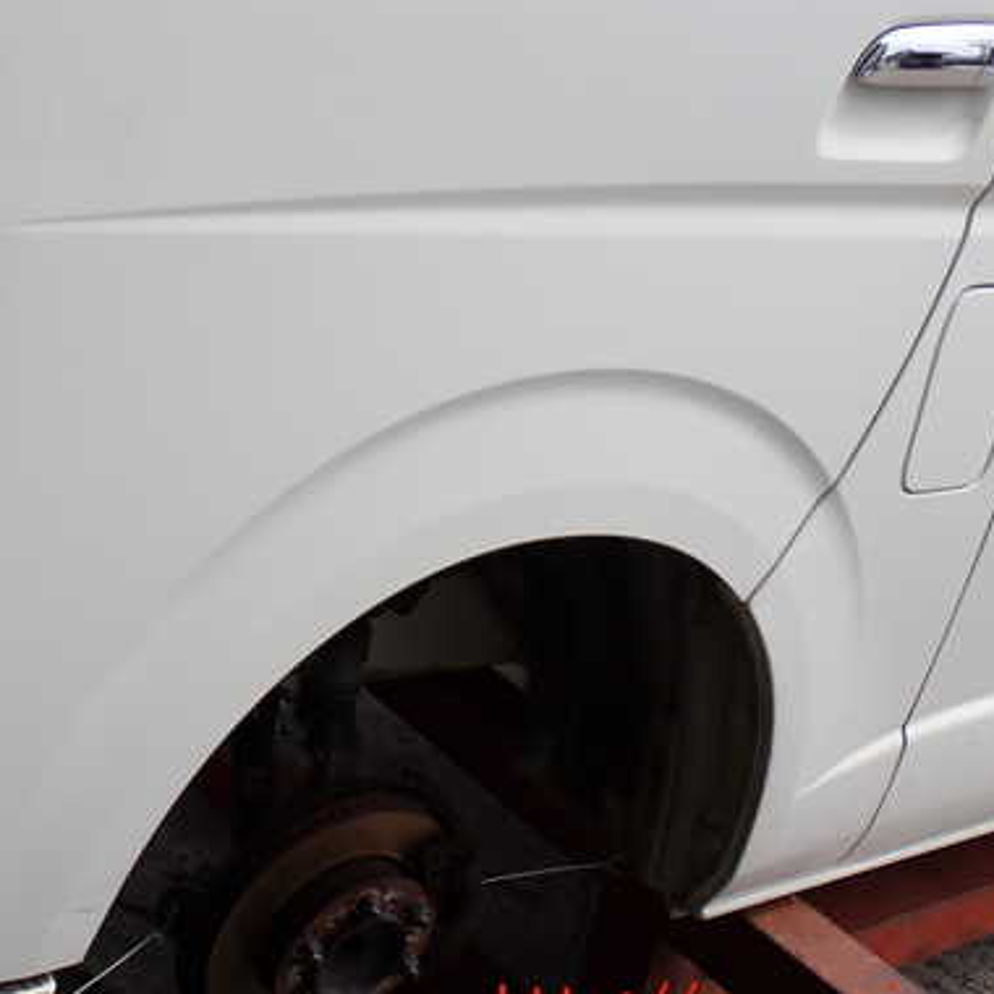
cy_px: 455
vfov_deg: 32.2
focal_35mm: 53
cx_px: 303
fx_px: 1722
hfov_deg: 31.8
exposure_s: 1/640
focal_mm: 6.83
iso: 100
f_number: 3.5
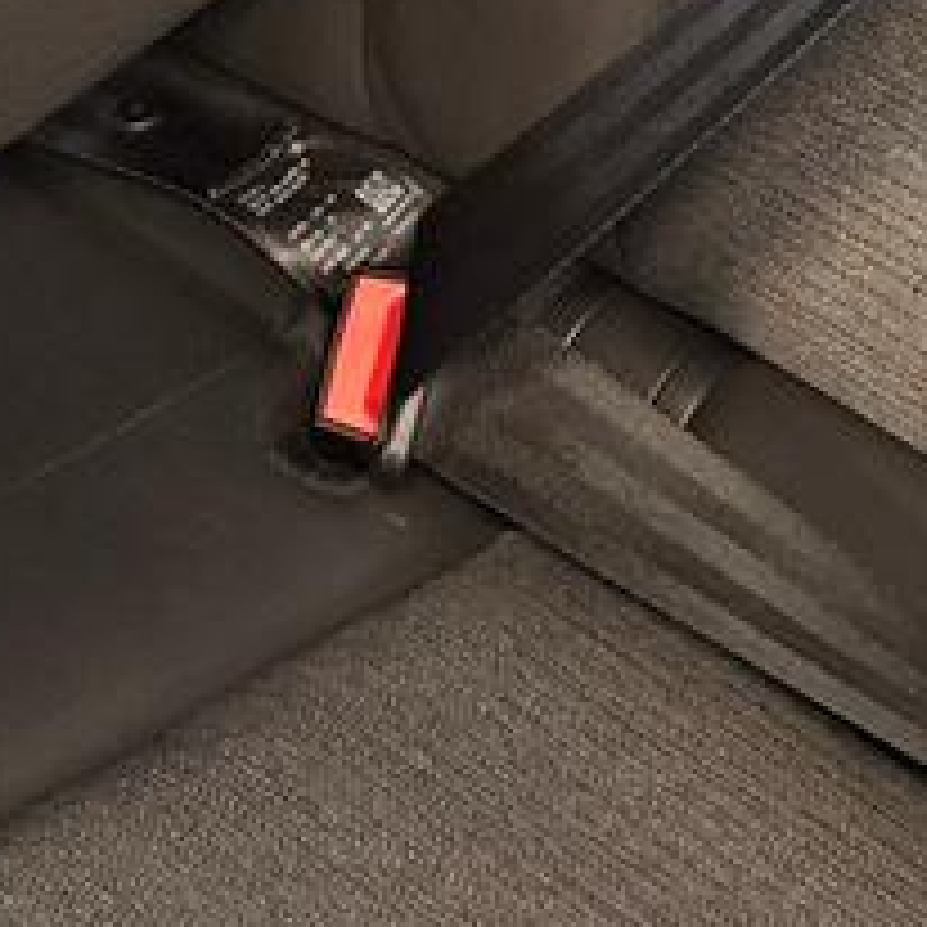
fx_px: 3999
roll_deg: -1.6
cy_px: -567
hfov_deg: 13.2
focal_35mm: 132
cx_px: 585
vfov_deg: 12.4
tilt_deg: -30.8
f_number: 1.78
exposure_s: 1/30
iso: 800
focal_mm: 6.76
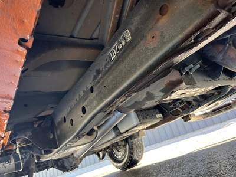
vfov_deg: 53.1
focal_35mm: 26
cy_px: 88
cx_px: 118
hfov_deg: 67.3
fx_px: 177
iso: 125
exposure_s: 1/121
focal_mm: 5.1
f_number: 1.6
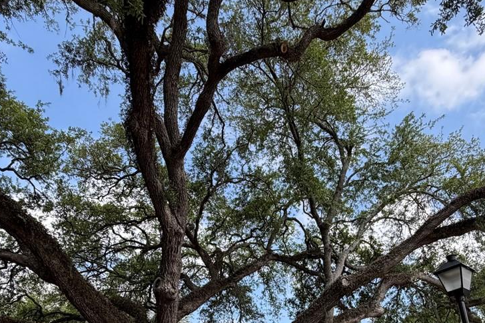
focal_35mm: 32
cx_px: 278
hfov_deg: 58.5
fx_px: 431
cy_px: 313
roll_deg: +2.4
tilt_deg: +18.0
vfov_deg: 37.3
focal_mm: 2.22
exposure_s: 1/742
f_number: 2.2
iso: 40
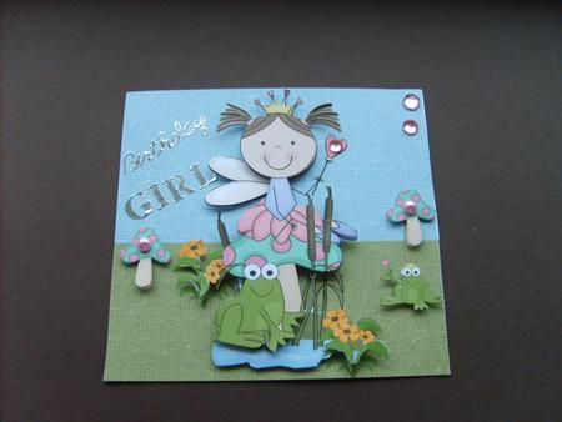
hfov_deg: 52.6
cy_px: 211
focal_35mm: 35
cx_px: 281
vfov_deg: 40.7
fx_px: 569
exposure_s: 1/30
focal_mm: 5.8
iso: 120
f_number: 2.8
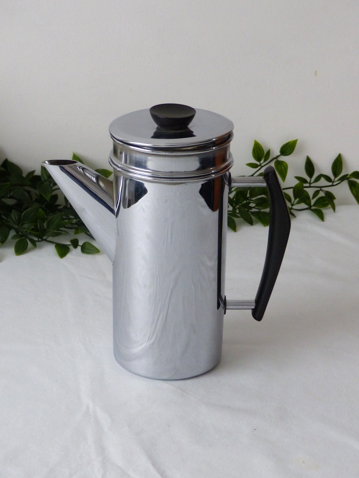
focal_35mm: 89
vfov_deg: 22.0
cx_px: 180
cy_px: 239
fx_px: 1231
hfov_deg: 16.6
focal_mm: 15
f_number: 2.8
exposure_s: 1/40
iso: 400
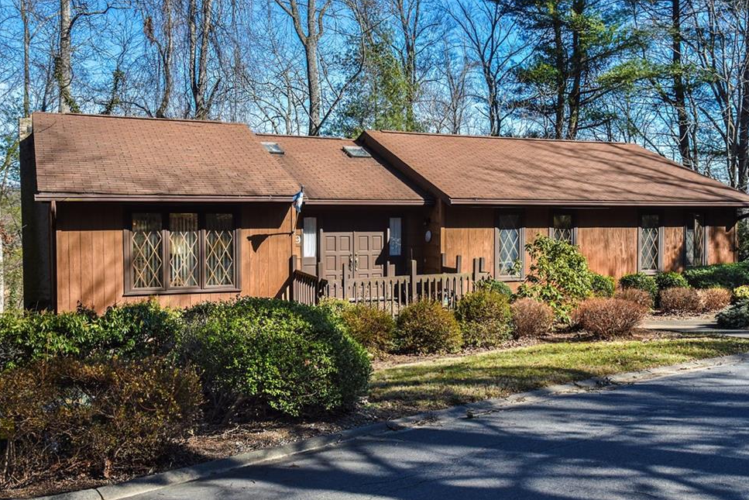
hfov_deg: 53.1
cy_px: 248
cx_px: 380
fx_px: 749
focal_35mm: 36
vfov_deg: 36.9
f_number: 9
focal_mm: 34
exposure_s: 1/320
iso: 800
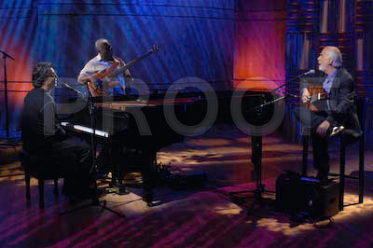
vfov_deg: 22.6
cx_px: 186
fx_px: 621
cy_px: 124
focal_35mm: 60
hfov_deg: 33.4
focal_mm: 40
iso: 800
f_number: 2.8
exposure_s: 1/100
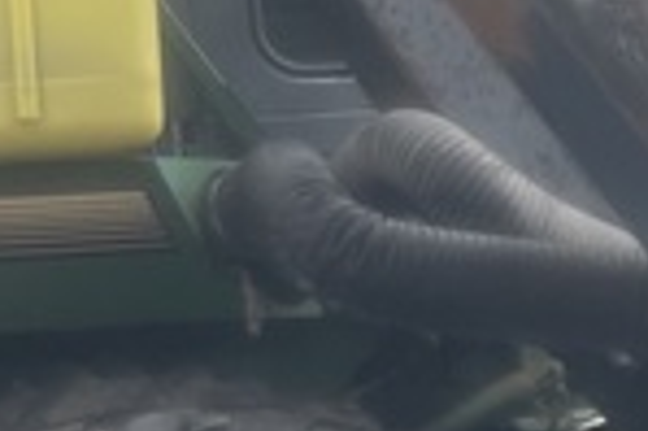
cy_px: -78
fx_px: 3344
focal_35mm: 186
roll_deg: +6.2
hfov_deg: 10.4
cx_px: -509
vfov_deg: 7.3
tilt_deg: +6.2
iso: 32
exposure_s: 1/155
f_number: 1.6
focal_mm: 4.2
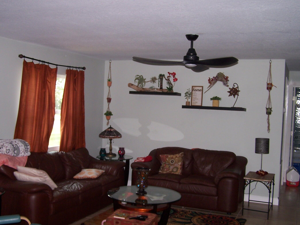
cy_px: 119
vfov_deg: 34.3
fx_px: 364
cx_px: 149
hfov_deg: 44.8
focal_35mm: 42
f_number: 2.8
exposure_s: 1/60
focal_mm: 6.3
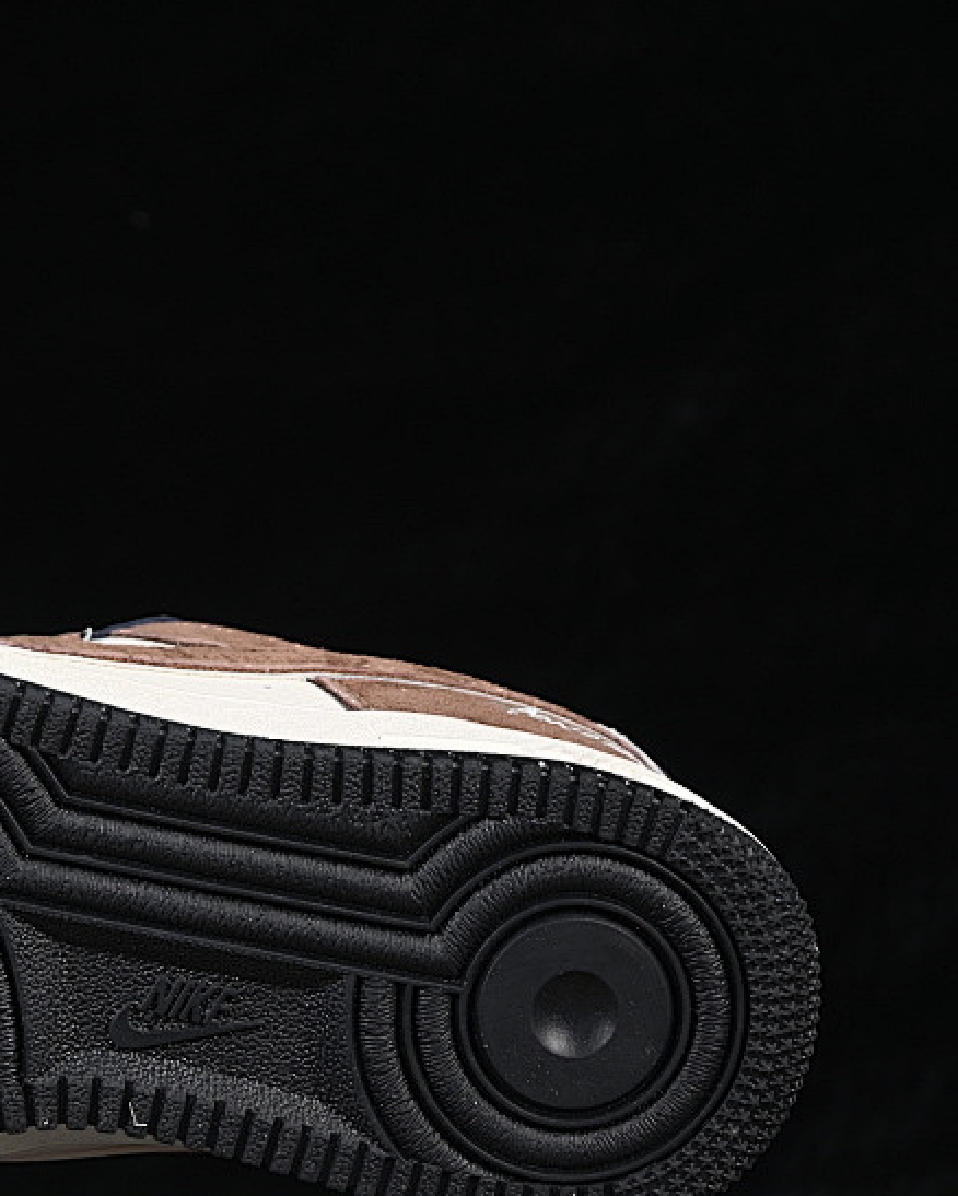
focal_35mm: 139
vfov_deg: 13.8
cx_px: -63
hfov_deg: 11.0
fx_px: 4924
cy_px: 739
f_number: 6.3
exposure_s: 1/60
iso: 160
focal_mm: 50
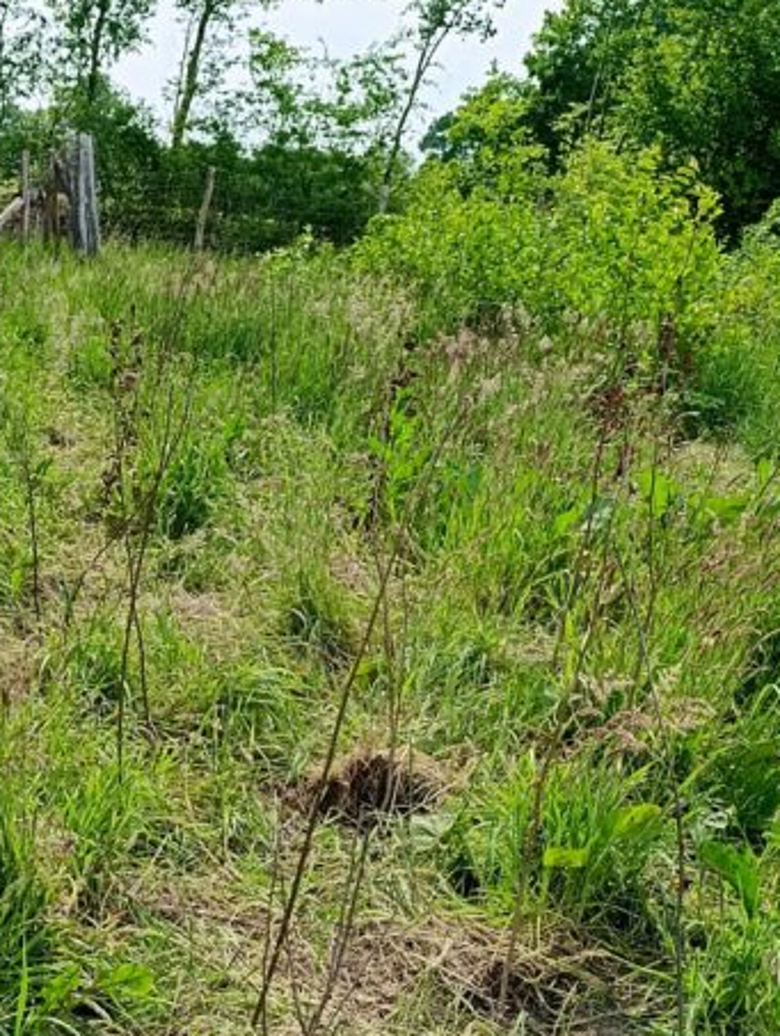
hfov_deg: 26.6
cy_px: 608
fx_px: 1559
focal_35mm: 52
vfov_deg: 36.7
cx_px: 6
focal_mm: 6.14
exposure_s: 1/843
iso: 50
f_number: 1.6
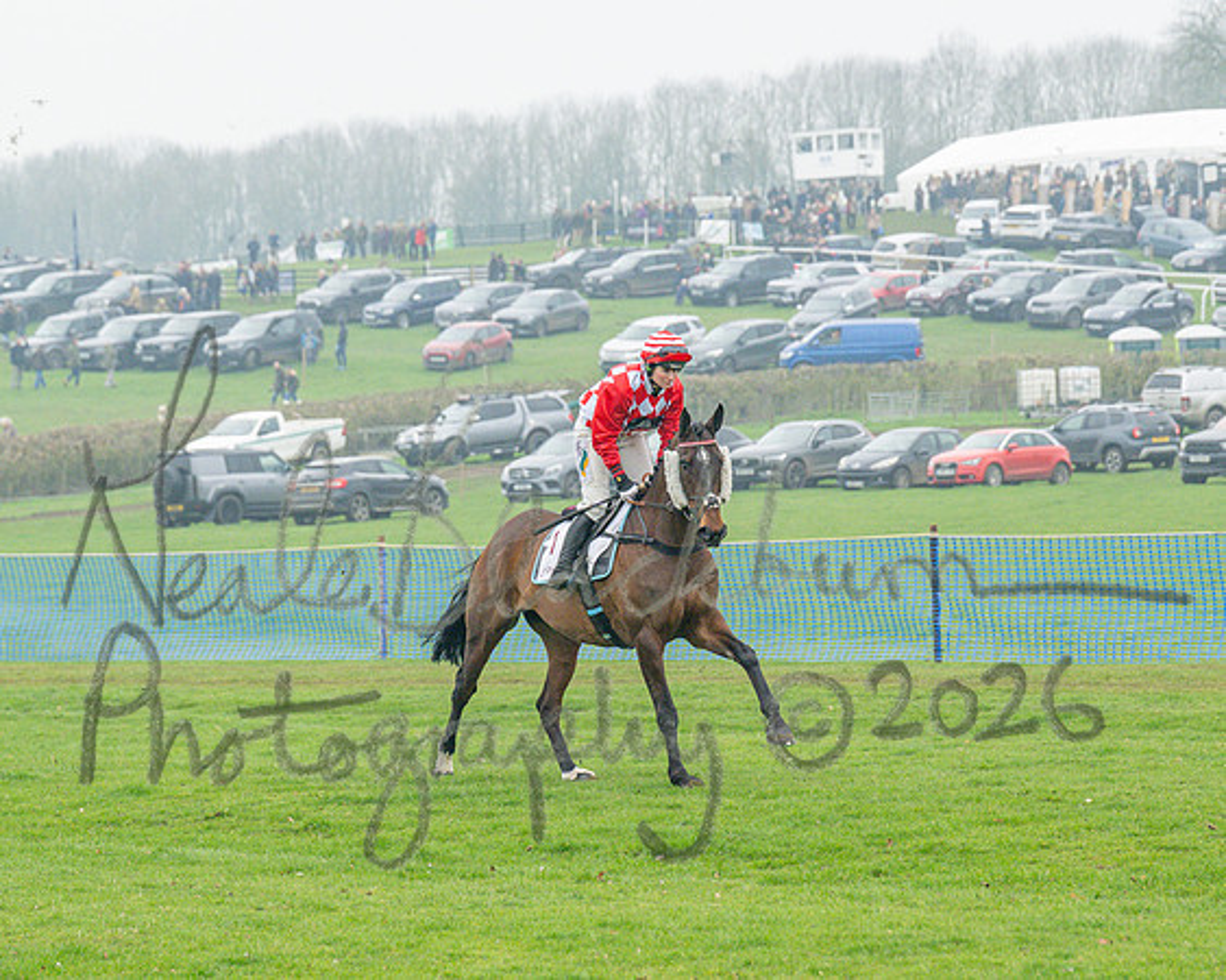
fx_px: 6008
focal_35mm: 166
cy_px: 490
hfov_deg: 11.7
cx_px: 645
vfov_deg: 9.3
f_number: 4
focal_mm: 98
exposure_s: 1/1600
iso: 1000
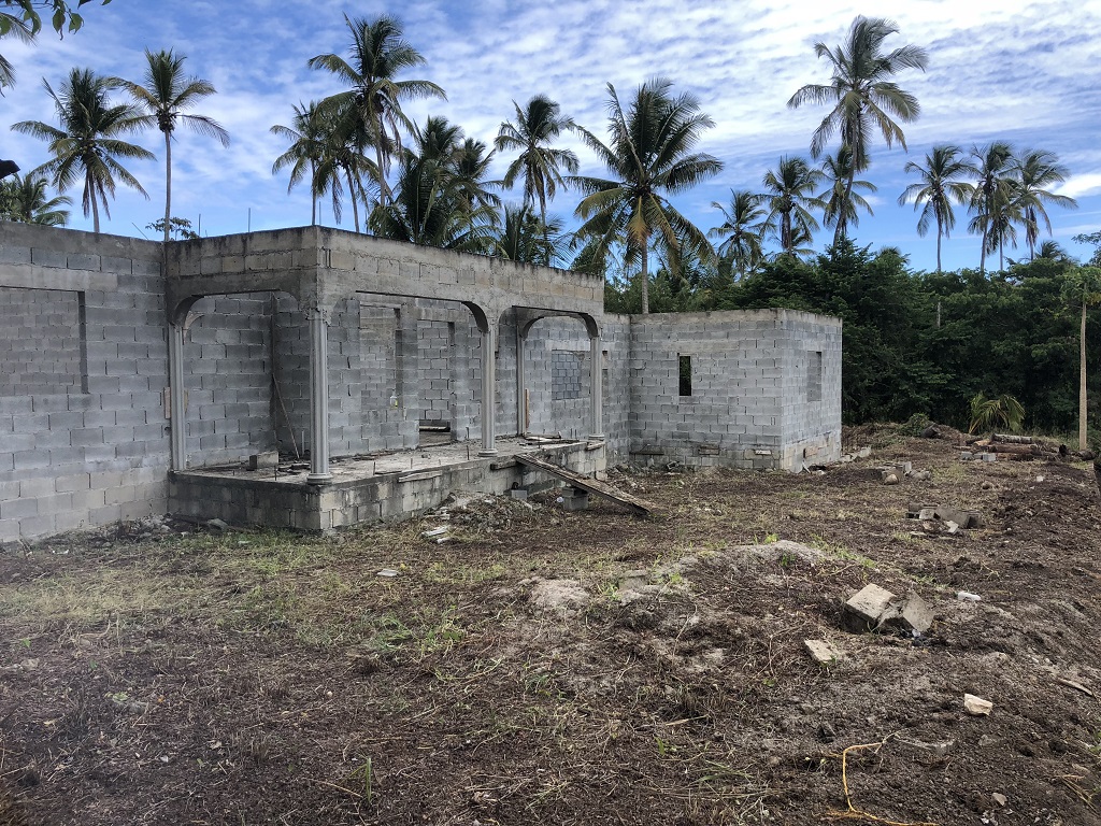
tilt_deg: -4.6
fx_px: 891
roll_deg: +0.0
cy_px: 413
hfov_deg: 63.4
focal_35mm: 28
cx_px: 550
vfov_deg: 49.7
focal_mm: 4
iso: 20
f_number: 1.8
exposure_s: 1/873
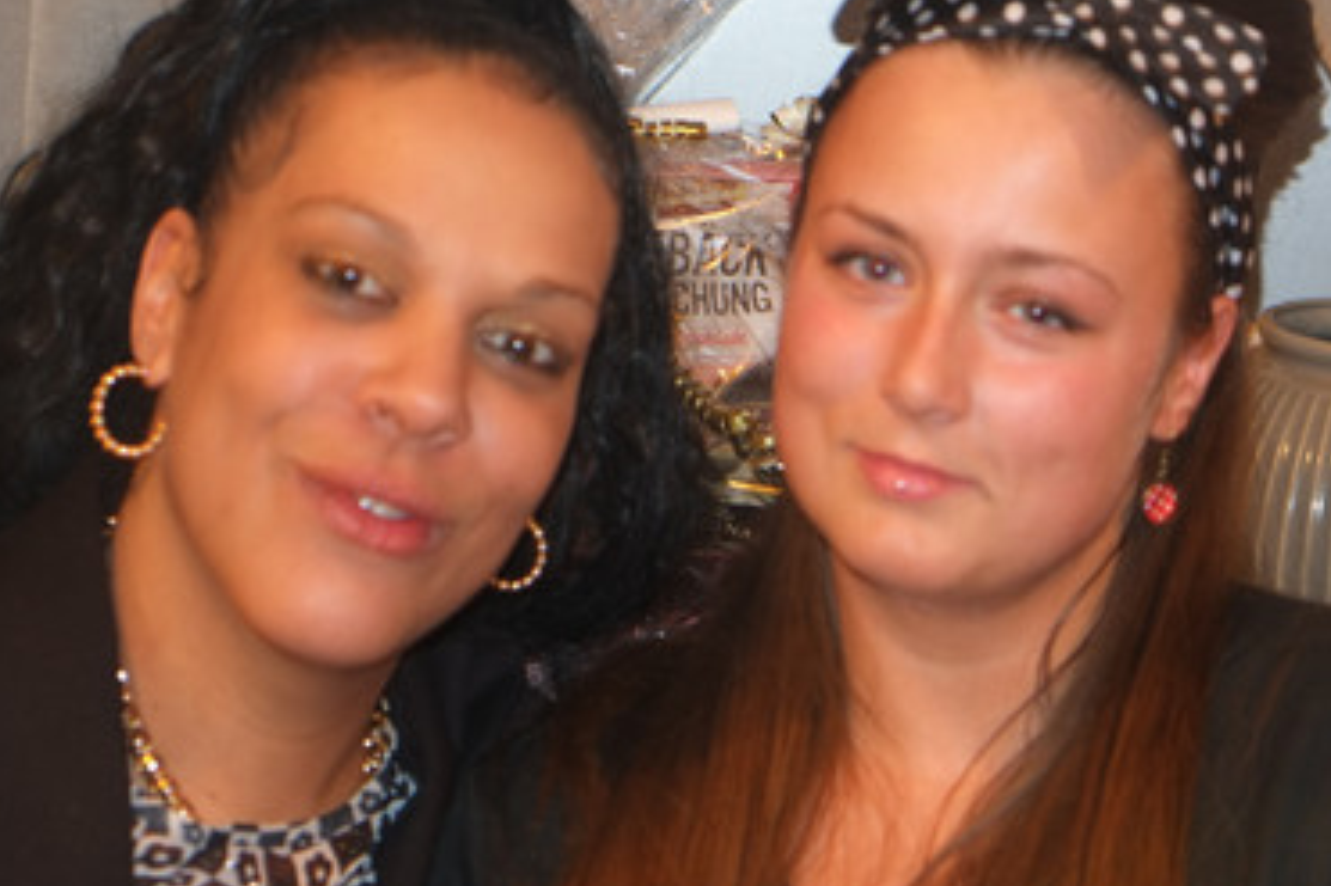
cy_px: 303
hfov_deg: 18.3
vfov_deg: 12.2
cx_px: 682
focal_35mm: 112
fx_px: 4139
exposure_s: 1/8
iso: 800
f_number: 4
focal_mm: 55
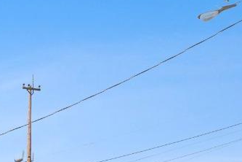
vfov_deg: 15.7
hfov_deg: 16.6
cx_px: -278
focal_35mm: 81
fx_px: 544
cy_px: 232
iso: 100
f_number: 8
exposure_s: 1/320
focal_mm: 18
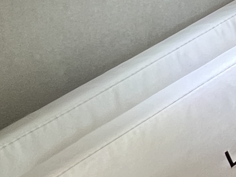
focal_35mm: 92
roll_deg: +5.1
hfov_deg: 15.9
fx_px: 627
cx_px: 494
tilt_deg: -11.2
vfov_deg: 14.3
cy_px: -133
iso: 250
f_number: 1.8
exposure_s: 1/64
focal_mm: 1.57
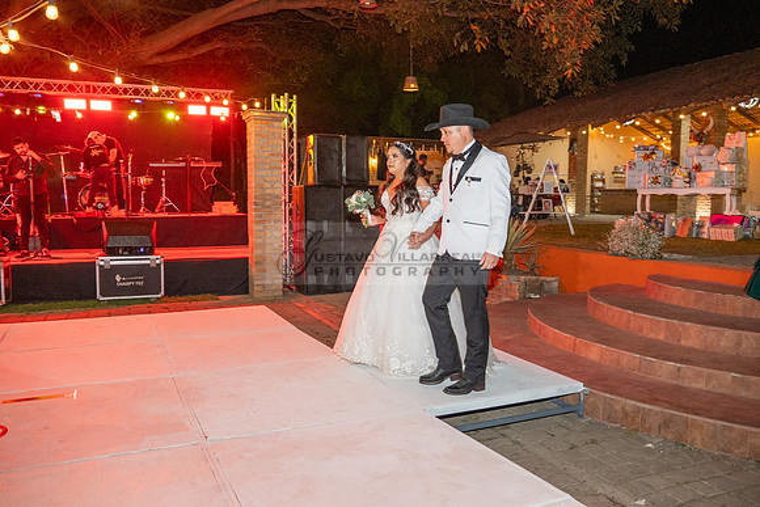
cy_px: 254
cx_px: 380
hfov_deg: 65.5
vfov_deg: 46.4
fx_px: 591
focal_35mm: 28
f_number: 5
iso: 2500
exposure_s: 1/80
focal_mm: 28
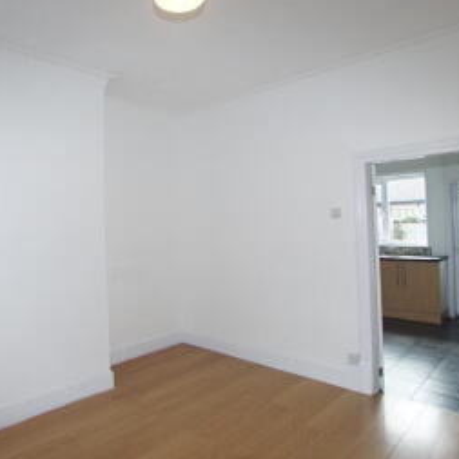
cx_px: 192
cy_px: 253
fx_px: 360
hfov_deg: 64.6
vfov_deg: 64.9
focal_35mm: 24
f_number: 4
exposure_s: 1/160
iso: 800
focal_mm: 10
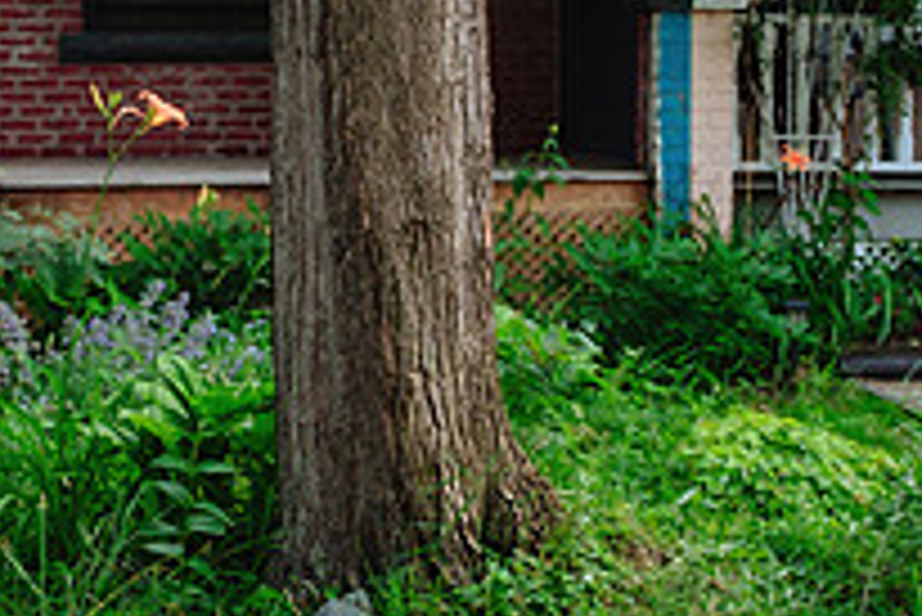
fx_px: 2102
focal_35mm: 82
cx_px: 238
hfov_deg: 24.5
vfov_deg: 16.6
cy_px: 213
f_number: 1.8
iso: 500
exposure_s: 1/500
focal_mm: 17
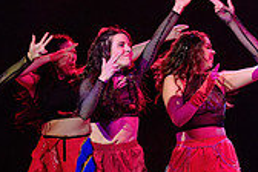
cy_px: 77
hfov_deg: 5.6
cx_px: 239
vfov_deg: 3.8
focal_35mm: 365
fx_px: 2616
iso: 1600
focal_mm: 95
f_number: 2.8
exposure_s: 1/200
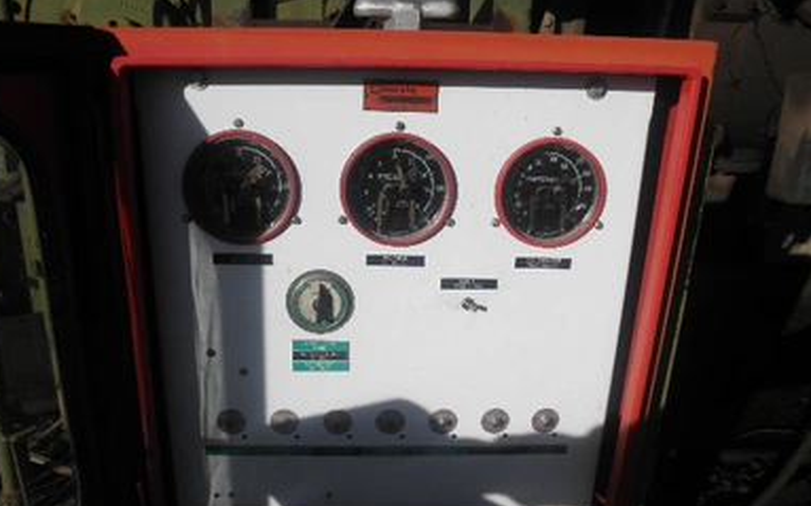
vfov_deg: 40.3
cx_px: 392
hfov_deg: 61.2
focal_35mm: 31
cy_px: 309
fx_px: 685
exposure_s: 1/250
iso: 64
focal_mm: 5
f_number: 8.5
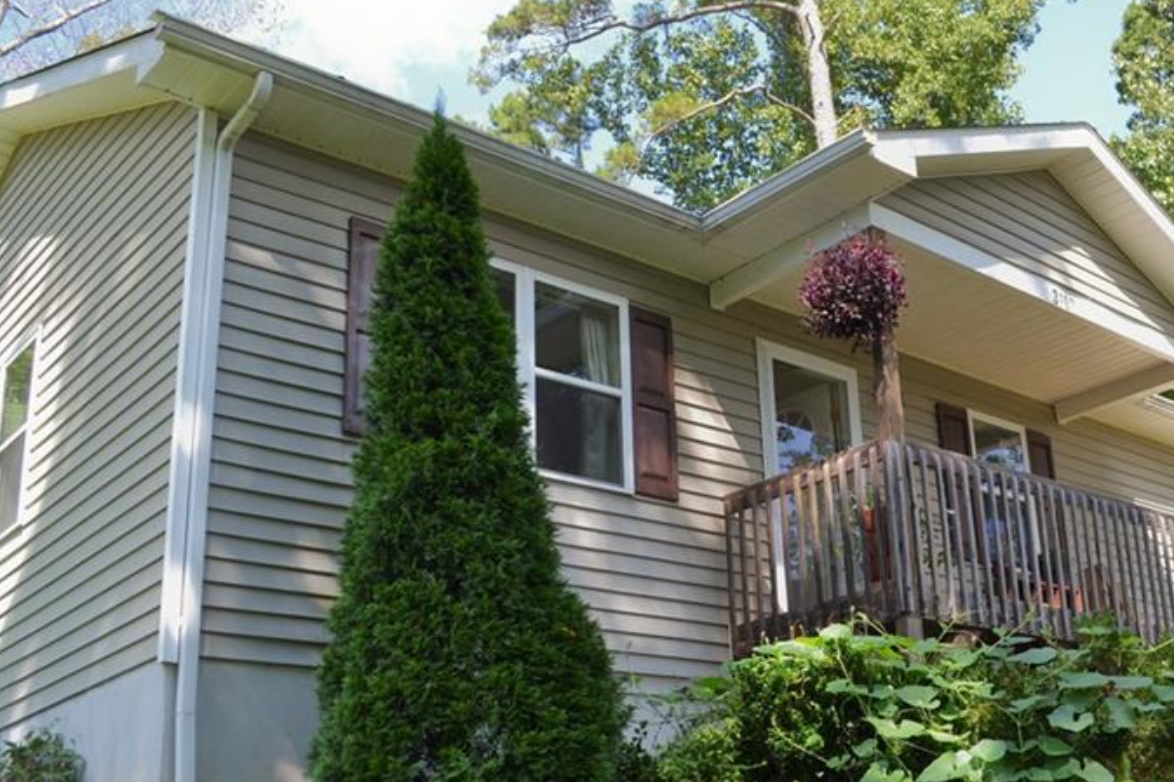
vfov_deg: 32.5
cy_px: 463
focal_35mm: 41
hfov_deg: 46.3
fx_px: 1337
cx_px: 824
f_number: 5.6
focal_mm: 18
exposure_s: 1/125
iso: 140
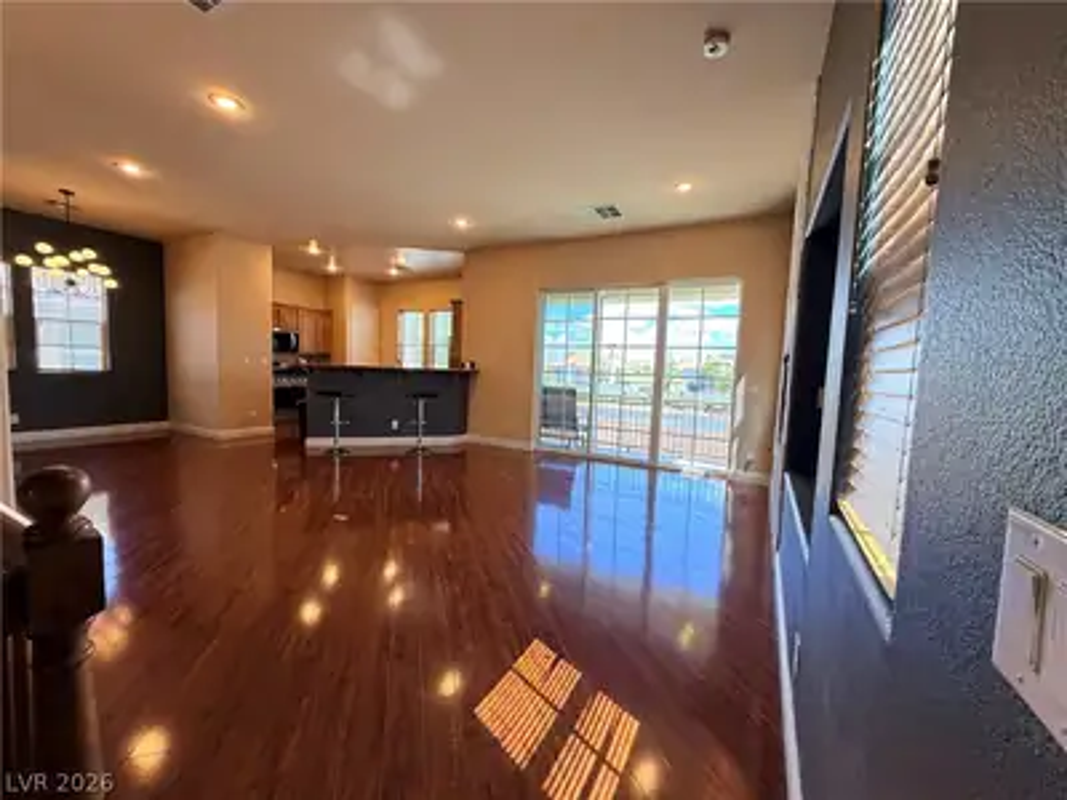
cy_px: 400
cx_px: 534
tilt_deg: -4.5
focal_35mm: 14
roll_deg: -2.0
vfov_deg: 85.7
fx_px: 432
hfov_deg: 102.1
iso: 160
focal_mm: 2.22
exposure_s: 1/120
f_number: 2.2
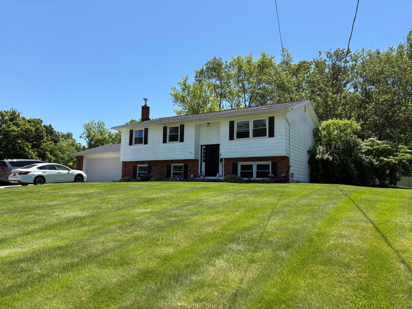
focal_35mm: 26
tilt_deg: +5.9
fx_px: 309
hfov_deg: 67.3
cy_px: 154
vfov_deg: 53.1
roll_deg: -1.2
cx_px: 206
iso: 50
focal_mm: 5.96
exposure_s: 1/2141
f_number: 1.6
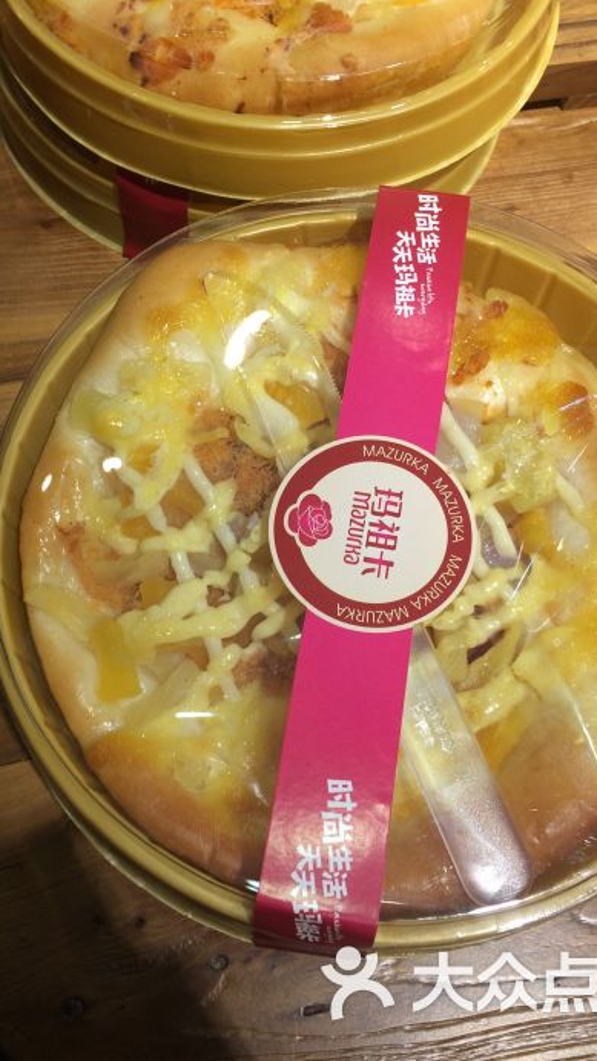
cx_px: 303
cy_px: 525
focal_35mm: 32
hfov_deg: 36.7
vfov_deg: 61.0
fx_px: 900
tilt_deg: -68.4
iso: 40
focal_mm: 4.15
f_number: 2.2
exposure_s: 1/50
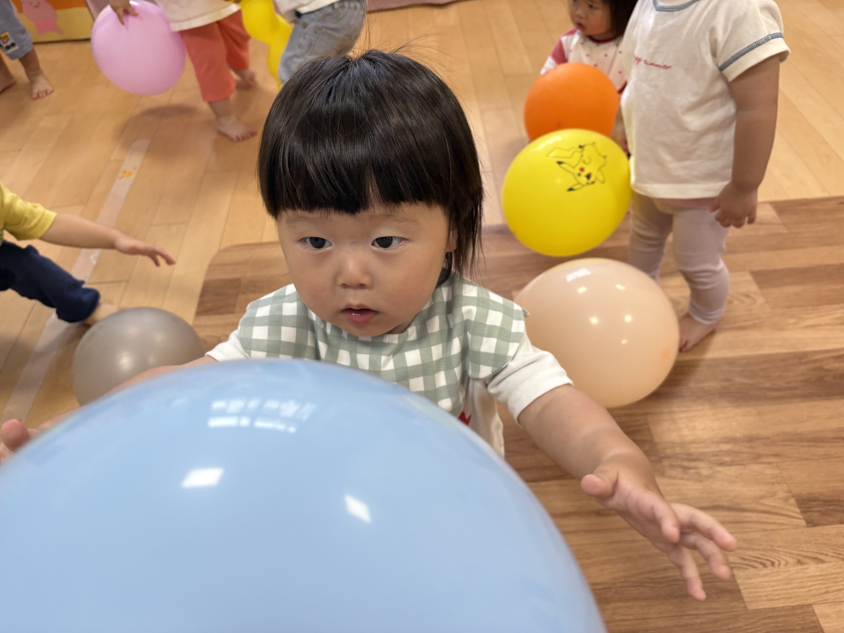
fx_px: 634
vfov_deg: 53.1
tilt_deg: -44.5
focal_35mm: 26
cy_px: 316
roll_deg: +3.2
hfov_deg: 67.3
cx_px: 422
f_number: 1.6
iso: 80
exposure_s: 1/121
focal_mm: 5.96
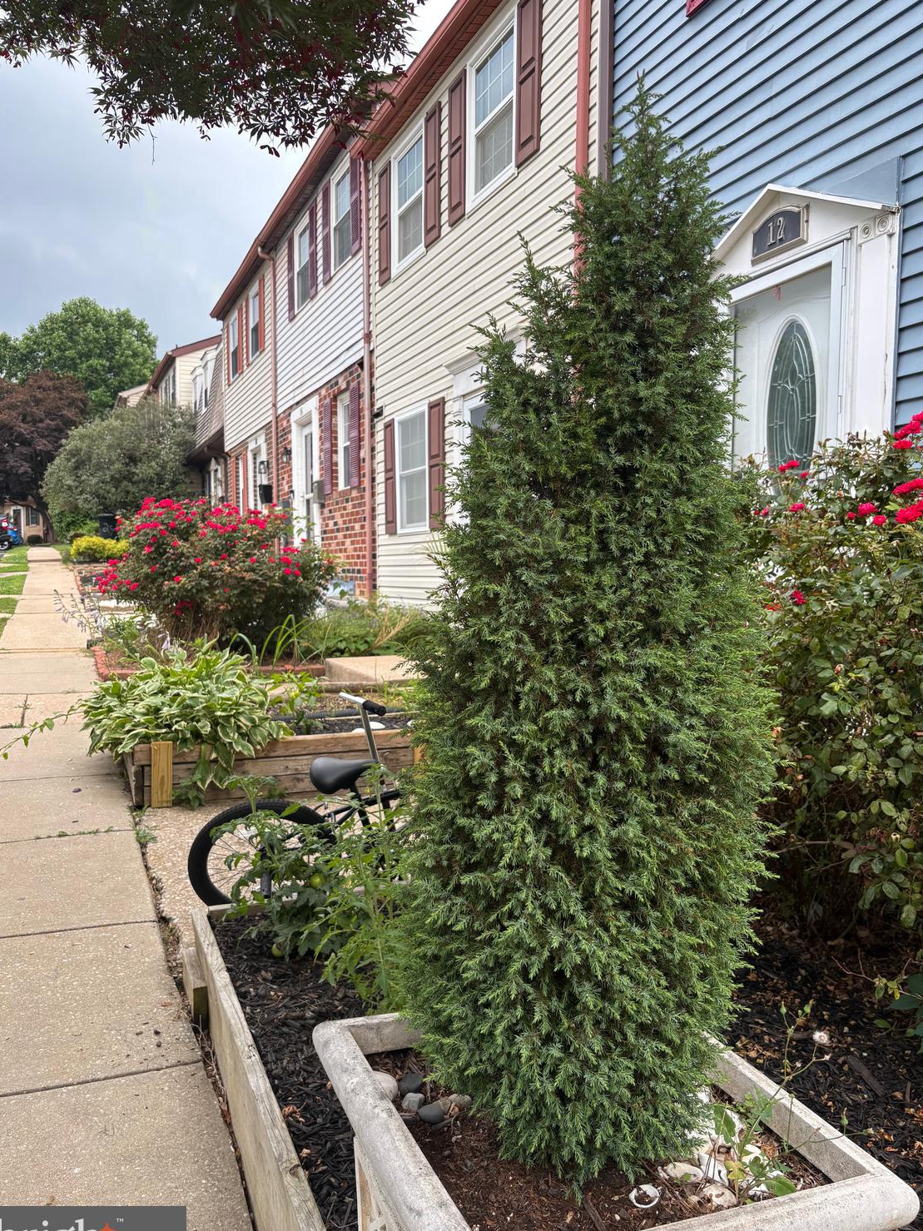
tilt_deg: -3.7
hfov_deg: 51.3
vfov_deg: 65.3
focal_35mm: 27
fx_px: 960
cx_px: 458
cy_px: 635
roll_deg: -1.3
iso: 50
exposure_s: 1/403
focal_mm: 5.96
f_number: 1.6
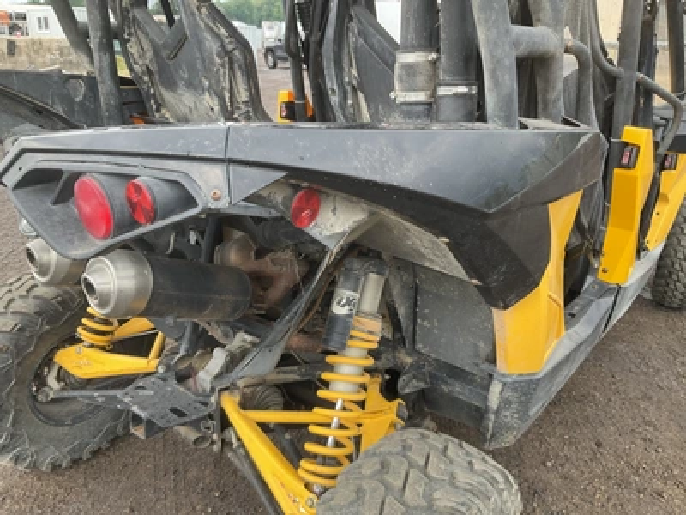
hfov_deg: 61.7
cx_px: 343
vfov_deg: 48.2
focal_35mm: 29
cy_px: 258
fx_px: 575
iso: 20
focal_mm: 3
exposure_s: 1/151
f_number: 1.8
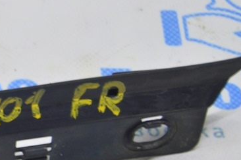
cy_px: 125
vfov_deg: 6.5
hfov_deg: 9.6
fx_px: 1404
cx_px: -72
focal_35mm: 210
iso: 400
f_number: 5.6
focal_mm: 50
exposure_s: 1/20
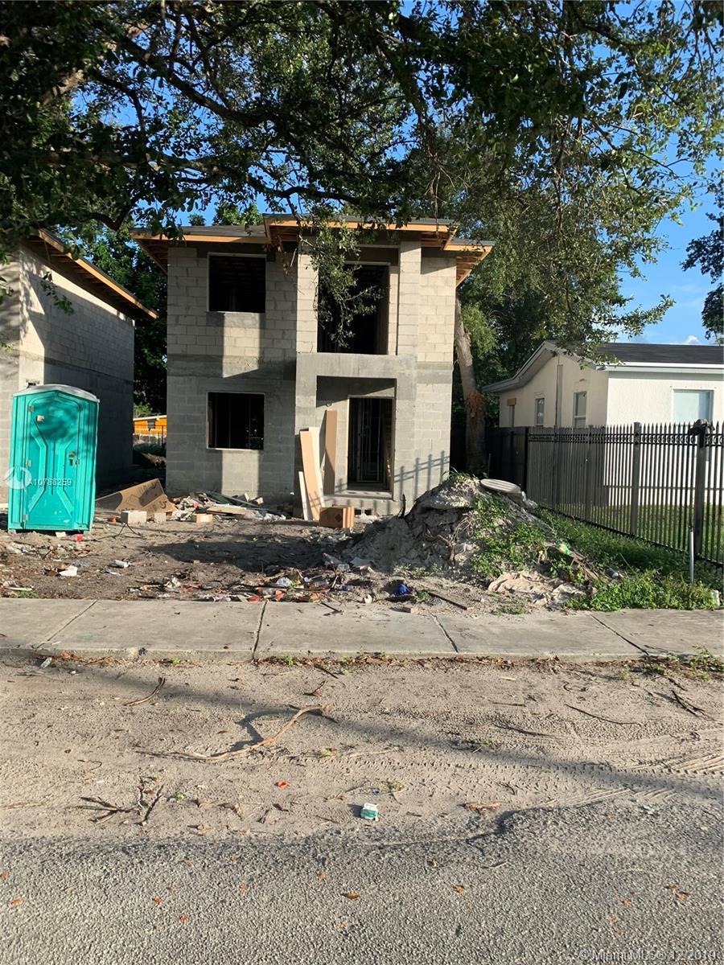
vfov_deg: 67.3
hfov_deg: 53.1
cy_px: 482
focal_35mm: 26
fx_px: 725
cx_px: 362
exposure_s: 1/722
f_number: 1.8
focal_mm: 4.25
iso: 25
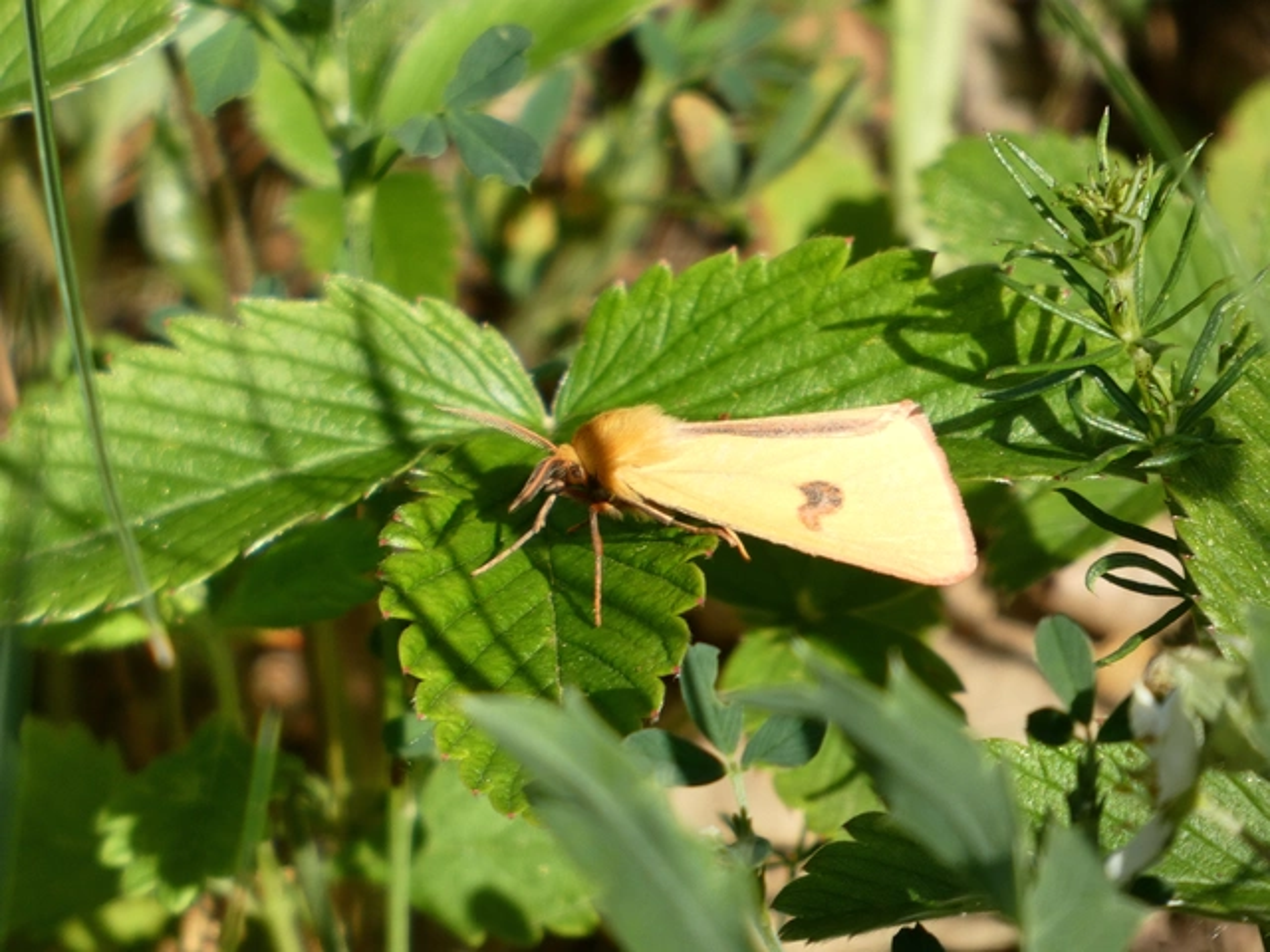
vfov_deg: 1.2
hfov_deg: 1.7
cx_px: 635
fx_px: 44026
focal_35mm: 1200
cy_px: 476
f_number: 5.9
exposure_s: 1/500
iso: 100
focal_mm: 215
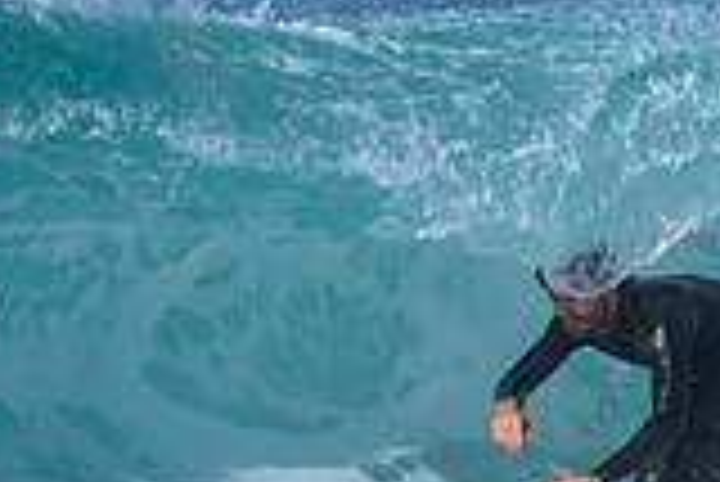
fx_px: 79670
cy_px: 501
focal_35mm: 3980
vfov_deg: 0.3
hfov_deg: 0.5
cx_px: 104
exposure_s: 1/2000
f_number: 6.3
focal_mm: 800
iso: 220
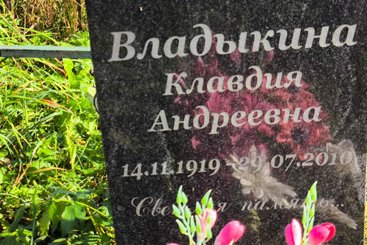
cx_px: 161
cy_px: 89
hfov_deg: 30.0
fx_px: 683
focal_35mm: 67
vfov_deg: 20.3
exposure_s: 1/463
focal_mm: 4.71
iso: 50
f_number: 1.7
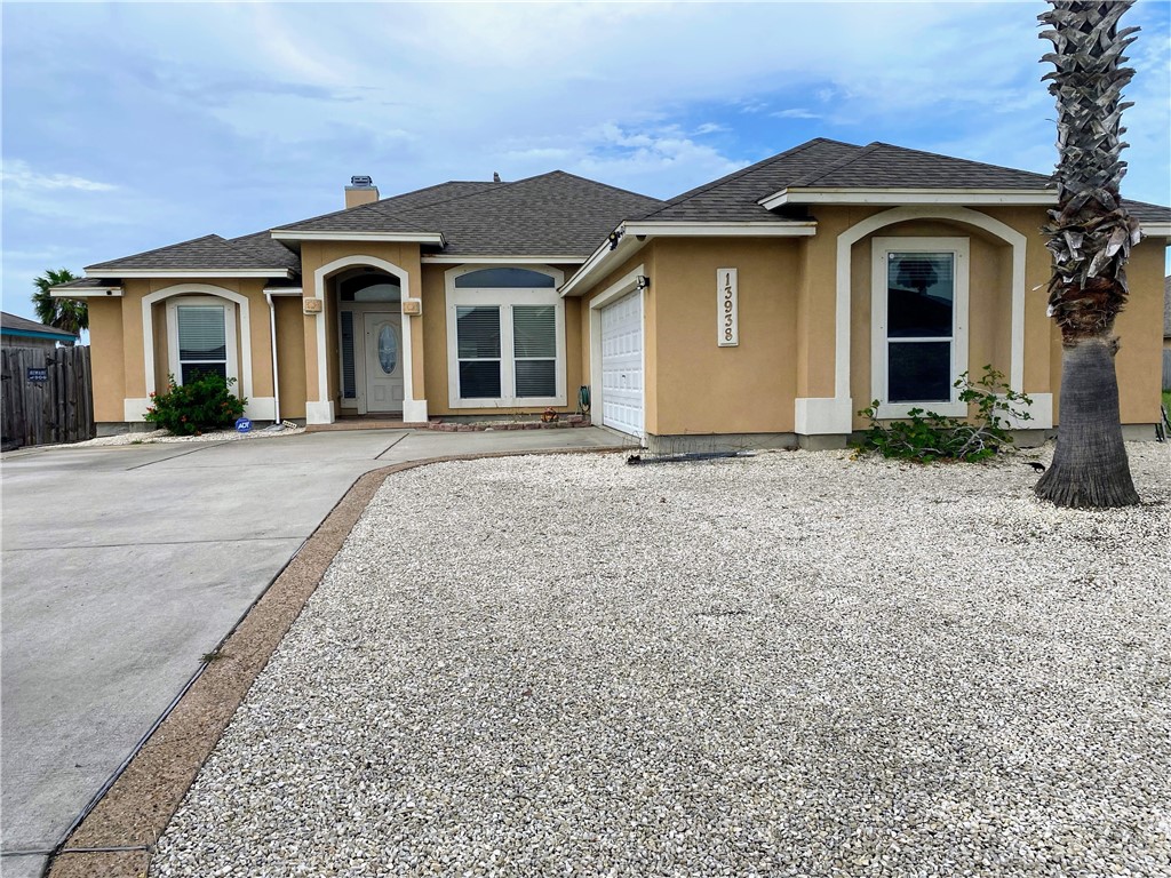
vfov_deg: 53.1
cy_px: 439
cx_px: 586
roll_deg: +1.5
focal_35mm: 26
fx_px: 880
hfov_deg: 67.3
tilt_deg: -3.1
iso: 32
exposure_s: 1/2571
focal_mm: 4.25
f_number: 1.8
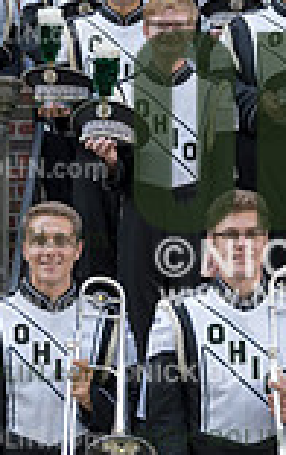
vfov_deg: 10.6
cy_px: 79
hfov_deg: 6.7
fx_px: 2435
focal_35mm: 196
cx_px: 285
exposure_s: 1/40
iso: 125
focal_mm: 42
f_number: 4
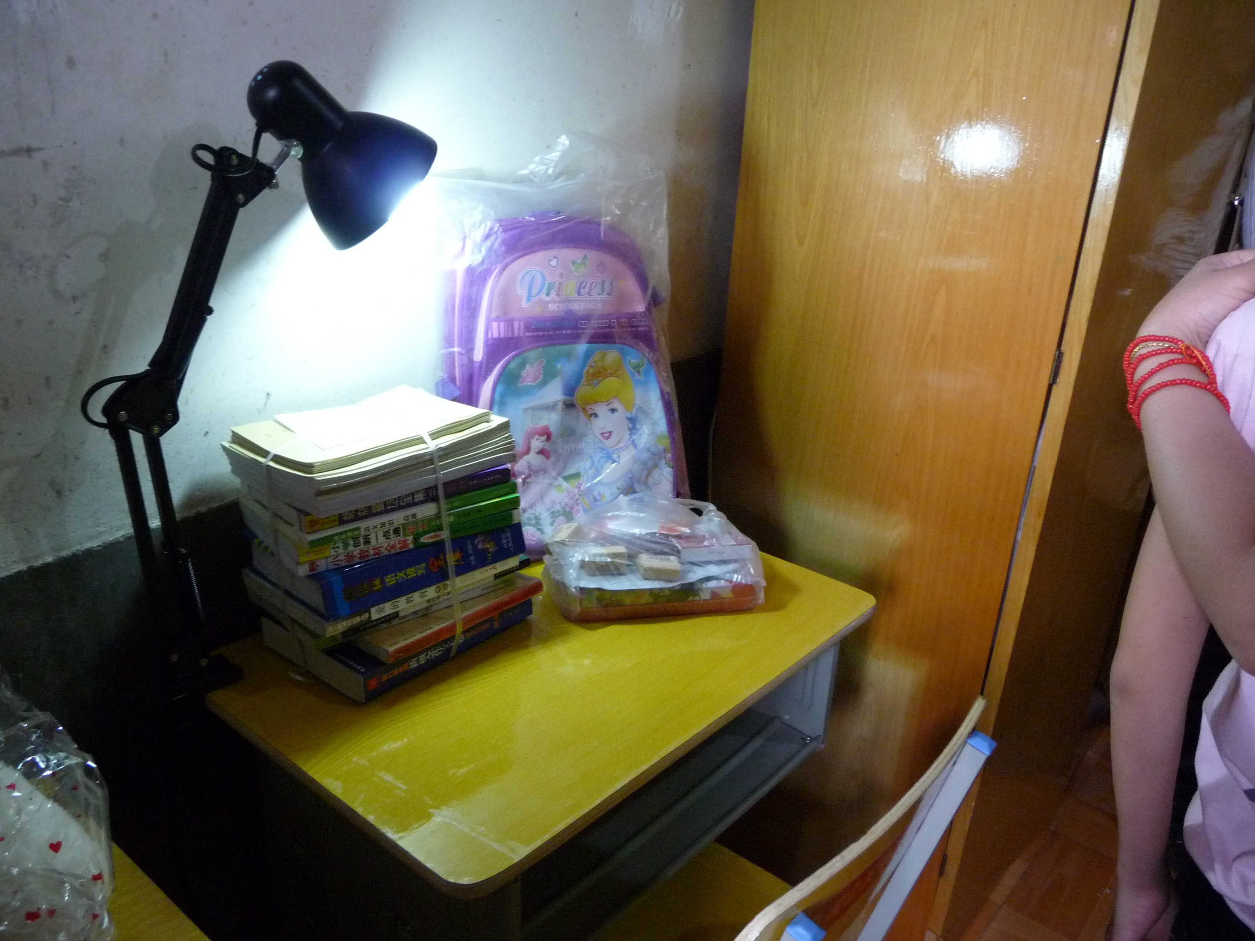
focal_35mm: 28
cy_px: 470
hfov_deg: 63.4
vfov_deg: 49.7
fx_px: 1015
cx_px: 628
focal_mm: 4.7
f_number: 3.3
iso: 400
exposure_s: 1/20
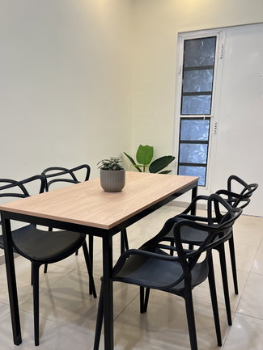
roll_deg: +0.2
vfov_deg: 56.4
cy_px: 208
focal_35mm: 32
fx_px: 324
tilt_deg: -16.3
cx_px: 115
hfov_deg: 44.1
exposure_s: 1/100
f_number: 1.5
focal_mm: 5.7
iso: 125
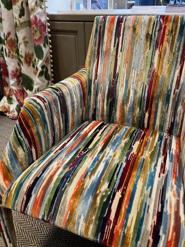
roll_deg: +1.6
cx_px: 92
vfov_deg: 63.4
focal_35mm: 28
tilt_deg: -28.4
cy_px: 124
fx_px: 200
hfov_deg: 49.7
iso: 64
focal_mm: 3.99
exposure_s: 1/50
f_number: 1.8
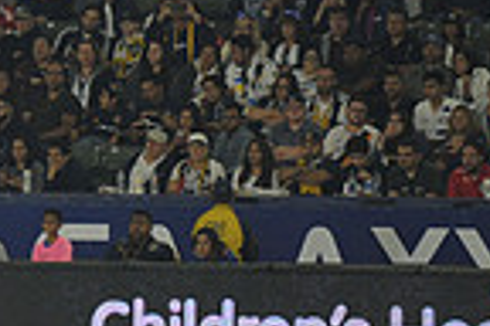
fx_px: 10942
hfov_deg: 2.6
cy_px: -44
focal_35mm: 804
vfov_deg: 1.7
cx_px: -112
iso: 1250
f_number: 2.8
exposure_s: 1/1250
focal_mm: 200
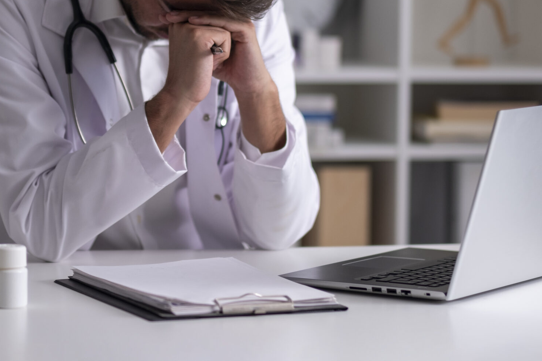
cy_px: 50
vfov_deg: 9.4
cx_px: 175
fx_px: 2198
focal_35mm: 146
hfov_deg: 14.0
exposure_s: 1/80
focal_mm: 56
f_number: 1.2
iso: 200
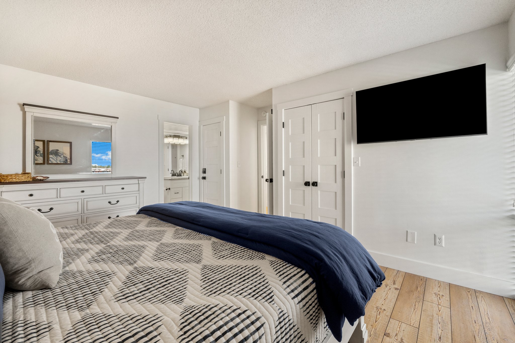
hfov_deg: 100.4
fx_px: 215
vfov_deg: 77.3
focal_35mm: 15
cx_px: 258
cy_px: 172
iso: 400
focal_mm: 10
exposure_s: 1/3
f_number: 9
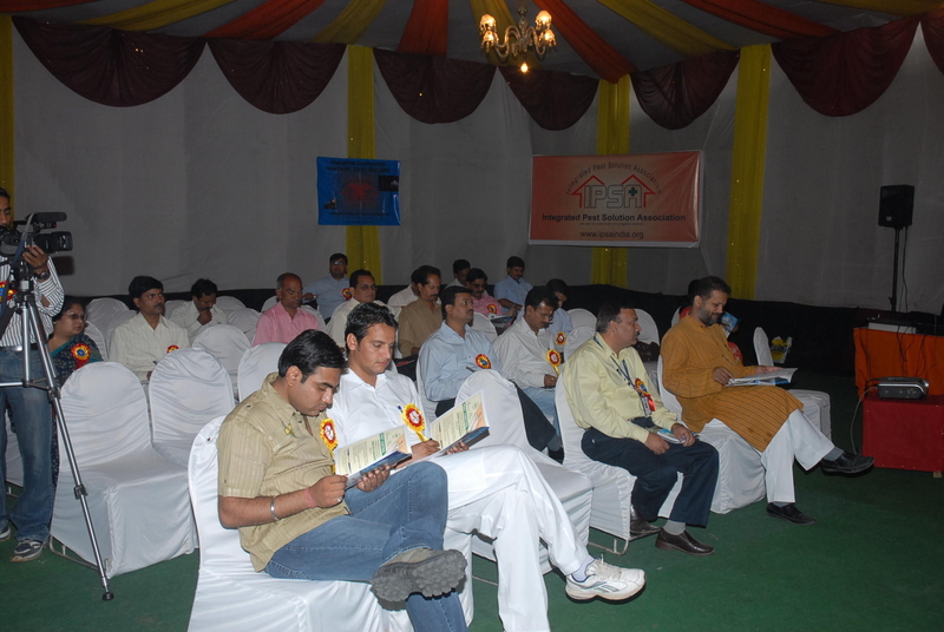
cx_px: 472
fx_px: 867
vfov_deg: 40.1
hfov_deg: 57.2
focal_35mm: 33
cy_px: 316
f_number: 5.6
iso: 400
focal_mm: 22
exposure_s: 1/125
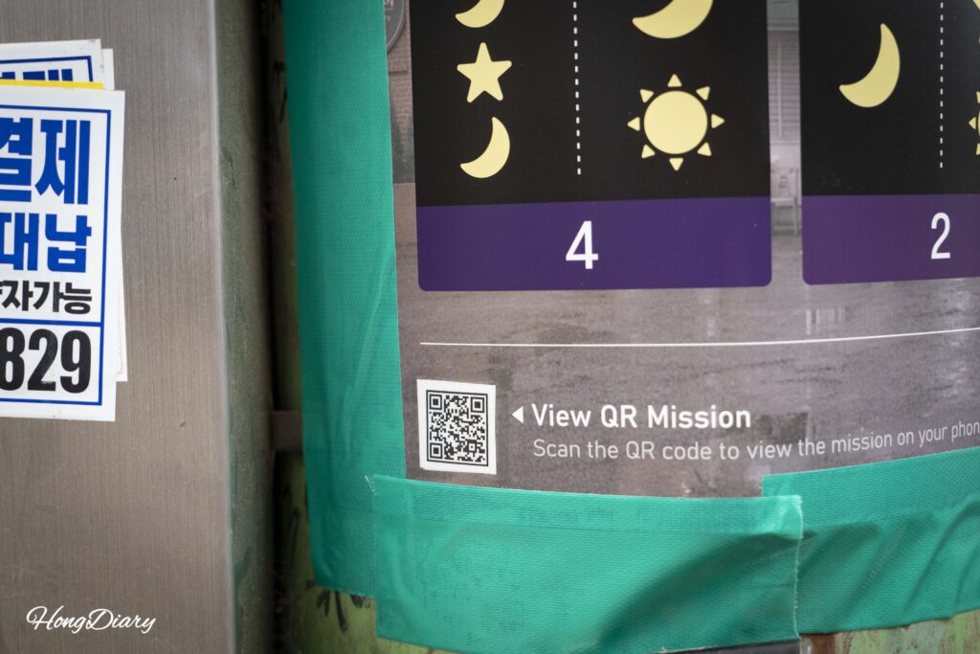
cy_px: 327
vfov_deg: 24.6
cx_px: 490
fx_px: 1497
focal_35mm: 55
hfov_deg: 36.2
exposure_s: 1/160
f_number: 5.6
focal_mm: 55
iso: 2000
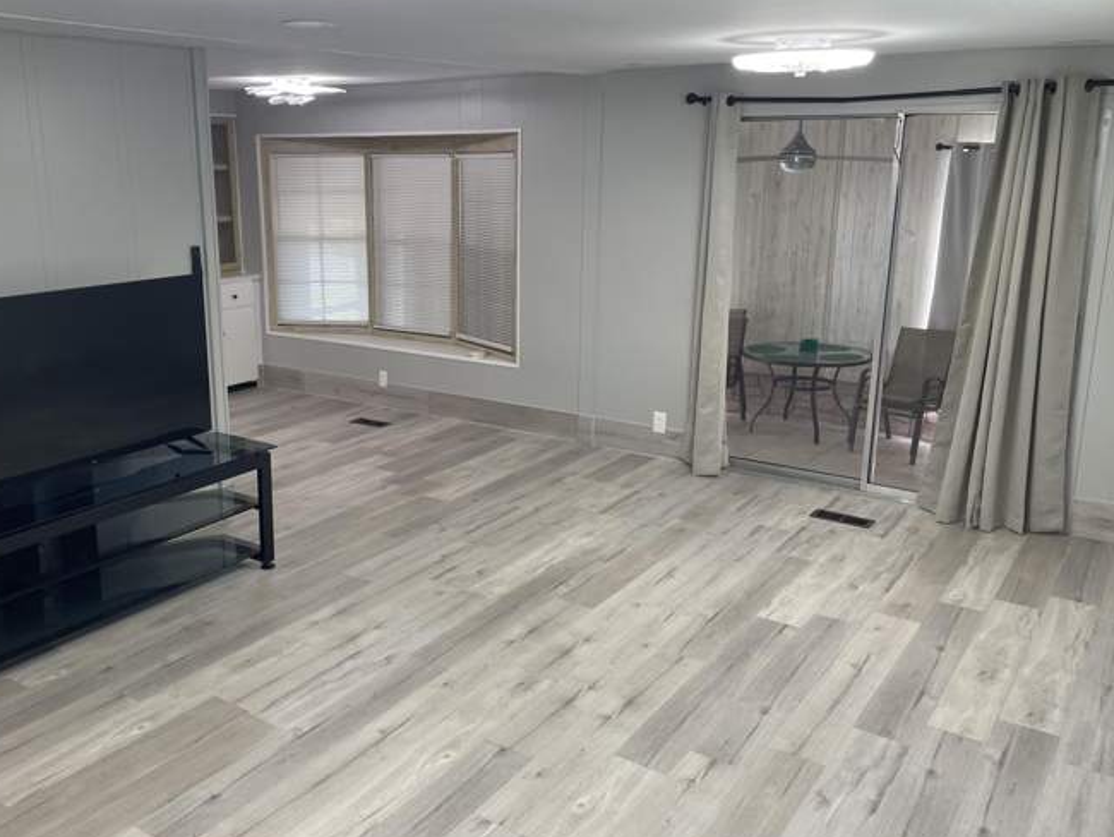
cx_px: 442
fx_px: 1030
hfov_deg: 56.3
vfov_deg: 44.2
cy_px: 415
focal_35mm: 32
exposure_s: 1/120
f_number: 1.6
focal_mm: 4.2
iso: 100
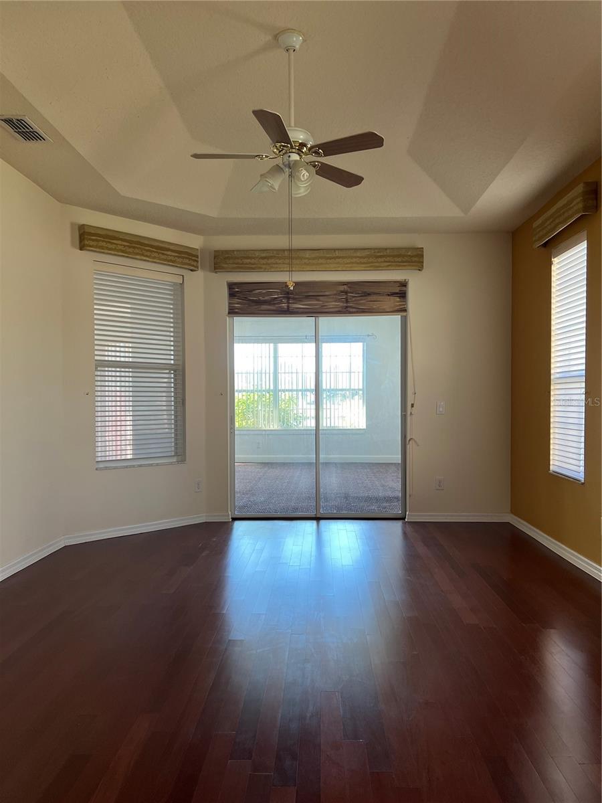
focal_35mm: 26
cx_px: 301
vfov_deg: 67.3
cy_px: 402
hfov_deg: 53.1
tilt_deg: -0.7
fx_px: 603
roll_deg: +0.6
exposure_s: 1/107
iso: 125
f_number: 1.5
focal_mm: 5.7
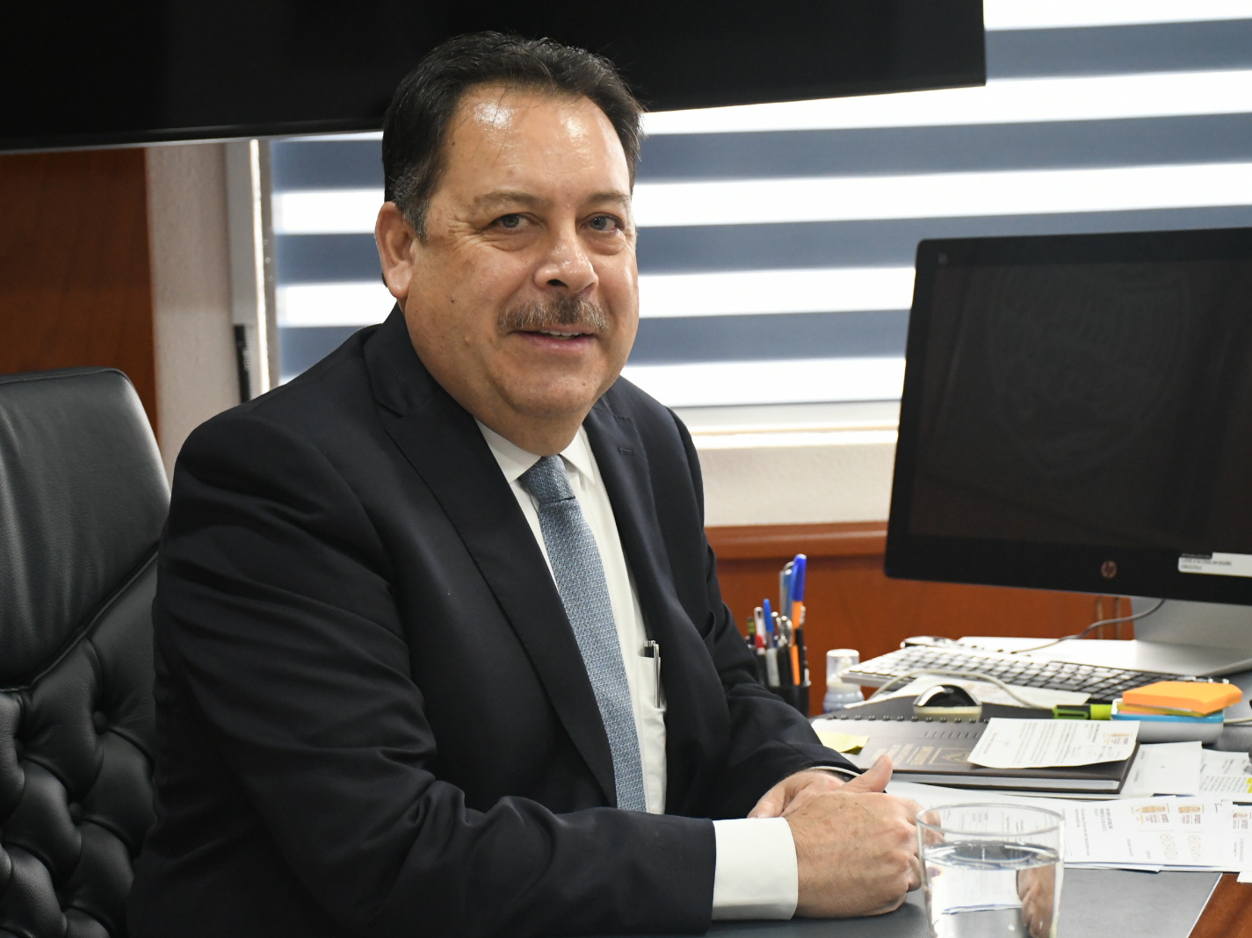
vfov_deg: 18.0
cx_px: 630
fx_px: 2965
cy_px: 468
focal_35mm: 82
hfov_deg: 23.8
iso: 4000
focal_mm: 50
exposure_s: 1/125
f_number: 5.6
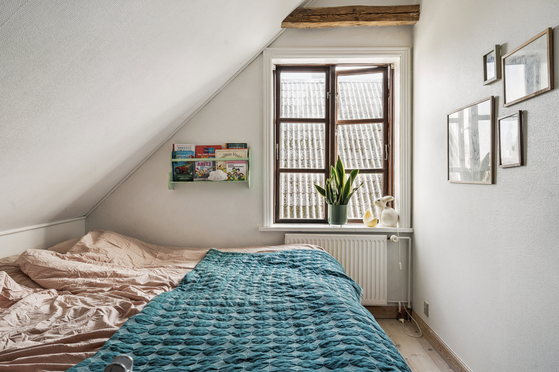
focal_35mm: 24
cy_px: 186
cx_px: 280
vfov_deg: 53.1
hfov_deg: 73.7
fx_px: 373
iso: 200
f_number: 9
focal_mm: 24
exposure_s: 1/15
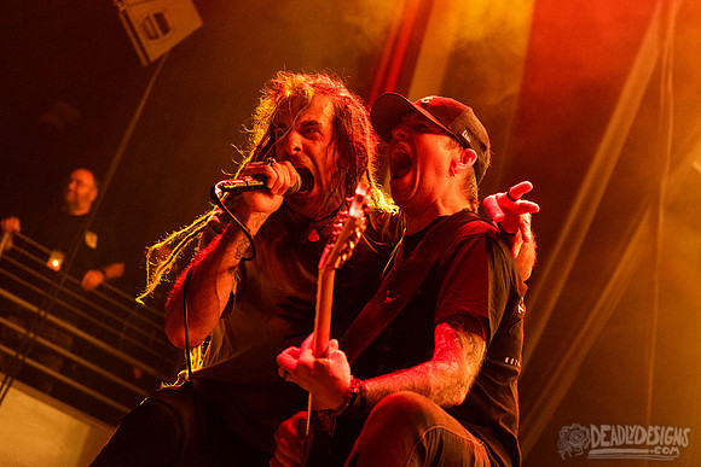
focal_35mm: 69
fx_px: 1337
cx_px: 437
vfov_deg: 19.8
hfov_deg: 29.3
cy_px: 176
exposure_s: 1/320
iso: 3200
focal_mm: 55
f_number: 3.2
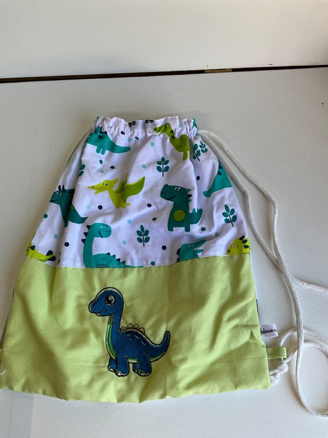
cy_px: 219
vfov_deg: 61.7
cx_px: 164
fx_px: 366
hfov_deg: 48.2
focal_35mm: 29
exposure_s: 1/120
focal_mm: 3
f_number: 1.8
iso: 16
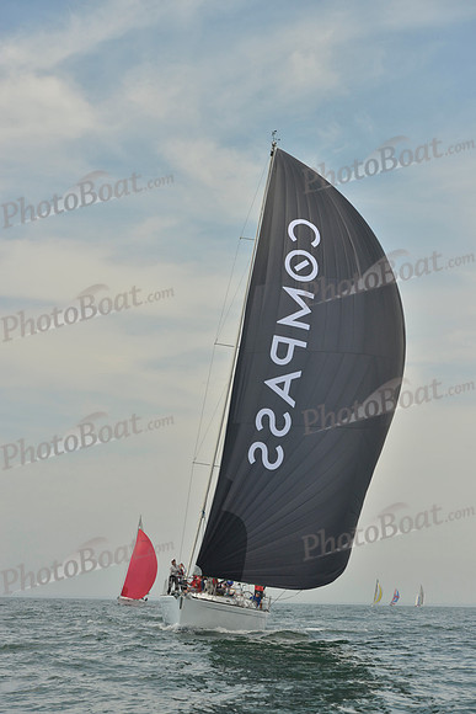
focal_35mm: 75
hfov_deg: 18.2
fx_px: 1486
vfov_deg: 27.0
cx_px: 238
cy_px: 357
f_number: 8
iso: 280
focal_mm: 75
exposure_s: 1/1250
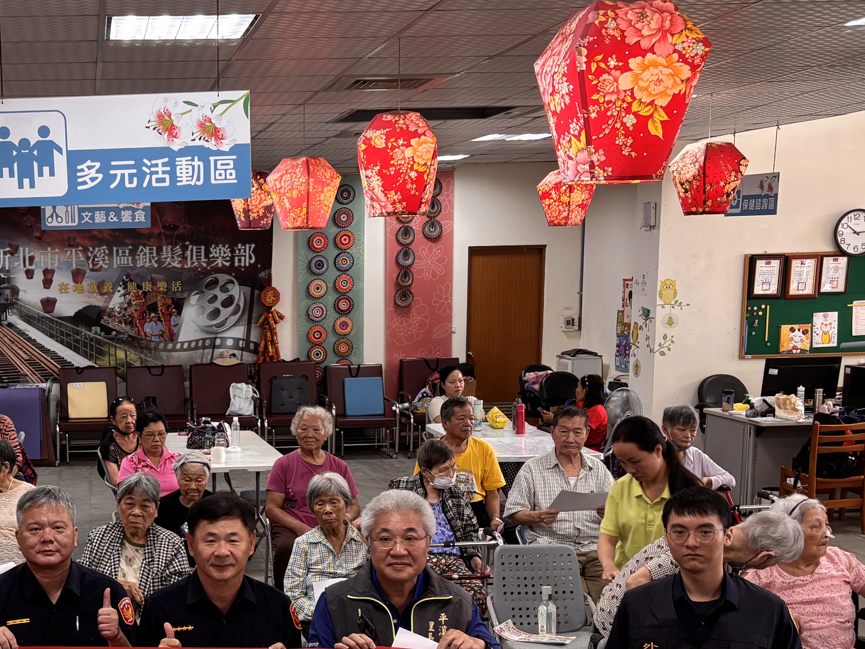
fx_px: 1349
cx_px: 149
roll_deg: +0.9
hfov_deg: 34.3
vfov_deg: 26.6
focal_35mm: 54
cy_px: 507
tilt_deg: -10.1
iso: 80
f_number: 1.6
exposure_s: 1/60
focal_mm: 5.96
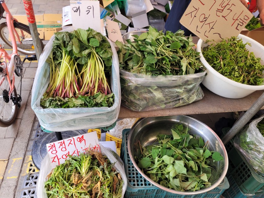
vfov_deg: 53.1
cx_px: 132
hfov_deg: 67.3
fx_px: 198
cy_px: 99
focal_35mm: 26
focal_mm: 5.4
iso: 40
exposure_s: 1/145
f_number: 1.8
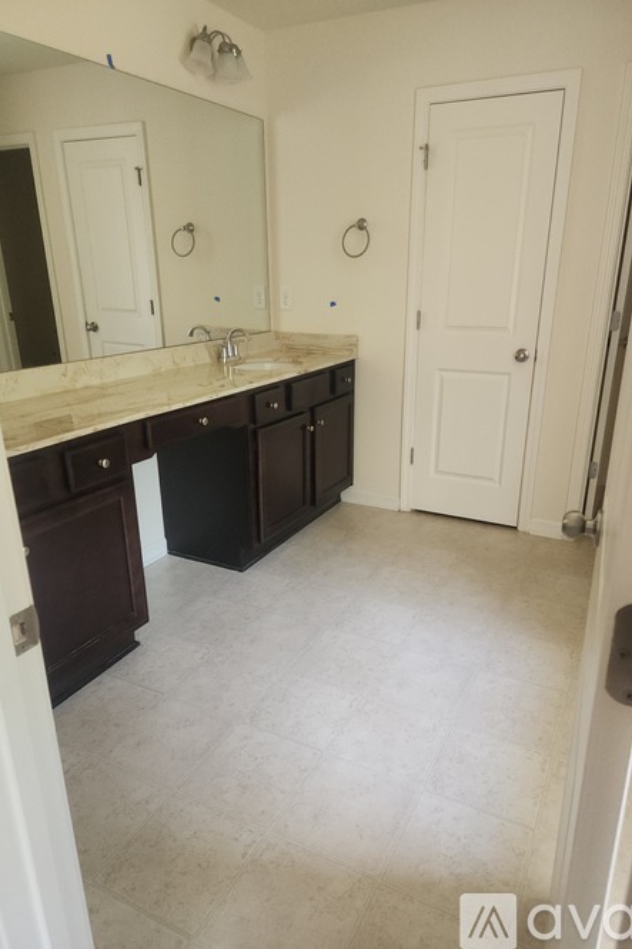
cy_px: 474
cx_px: 334
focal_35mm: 24
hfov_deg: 53.1
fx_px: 632
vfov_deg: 73.8
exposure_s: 1/120
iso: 250
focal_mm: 6.4
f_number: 1.8
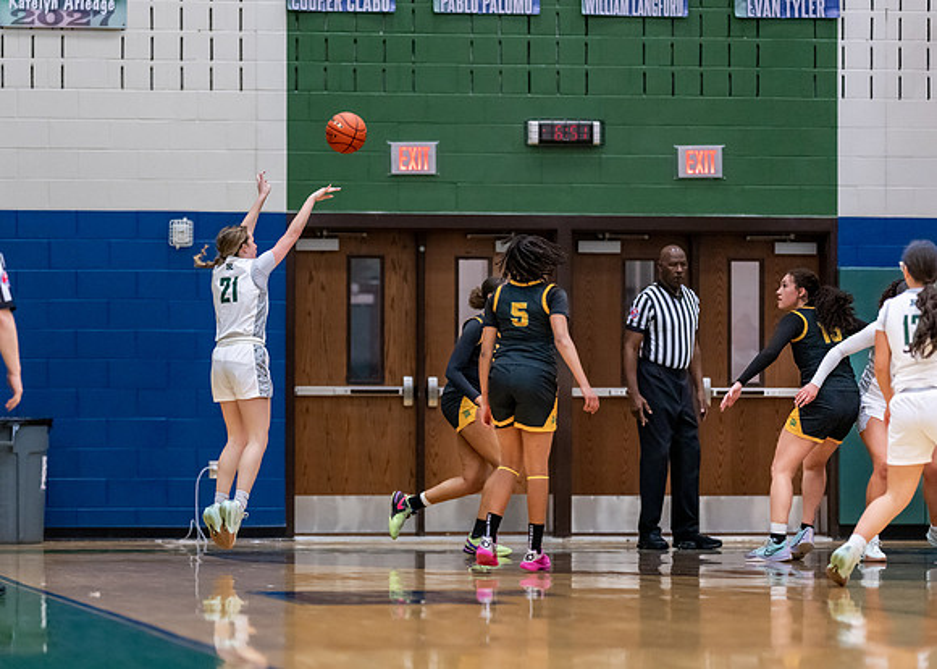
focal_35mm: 192
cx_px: 305
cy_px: 408
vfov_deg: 7.5
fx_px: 5118
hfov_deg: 10.5
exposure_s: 1/1250
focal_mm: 135
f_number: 1.8
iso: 2000
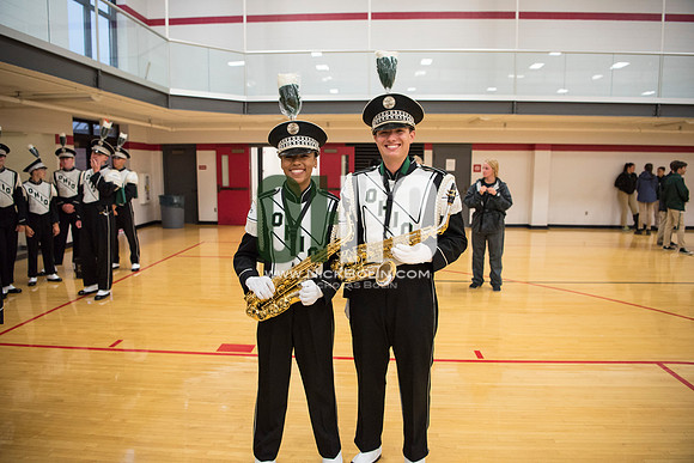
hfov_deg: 73.7
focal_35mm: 24
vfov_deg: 53.2
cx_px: 347
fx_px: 463
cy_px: 232
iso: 2000
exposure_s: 1/320
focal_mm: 24
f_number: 3.2
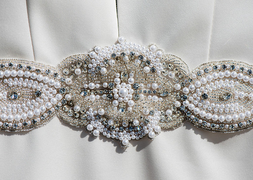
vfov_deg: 12.5
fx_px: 822
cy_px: 94
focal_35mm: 114
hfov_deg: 17.5
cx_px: 141
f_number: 3.2
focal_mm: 105
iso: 200
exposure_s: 1/2000
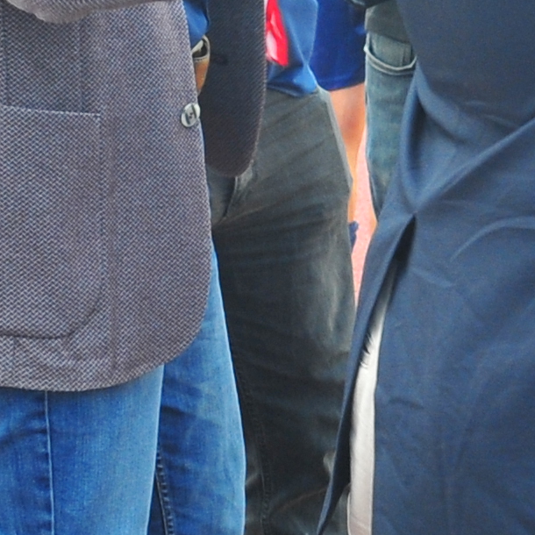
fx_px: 3130
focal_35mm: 179
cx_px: 667
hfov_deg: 9.6
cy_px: -253
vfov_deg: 9.5
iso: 250
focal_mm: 20
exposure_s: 1/50
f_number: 5
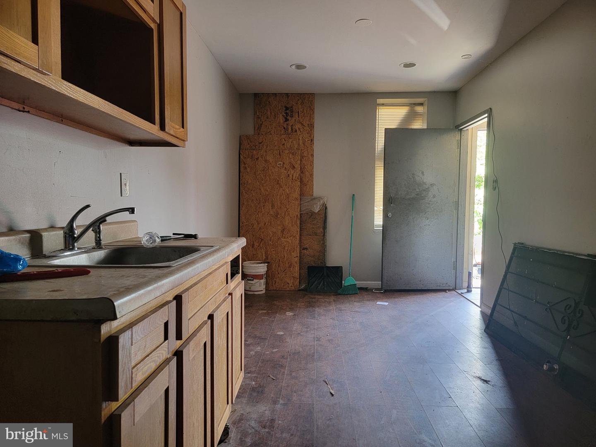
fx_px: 413
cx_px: 298
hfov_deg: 71.6
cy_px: 224
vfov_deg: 56.8
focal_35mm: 24
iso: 200
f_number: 1.8
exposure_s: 1/40
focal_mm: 6.7
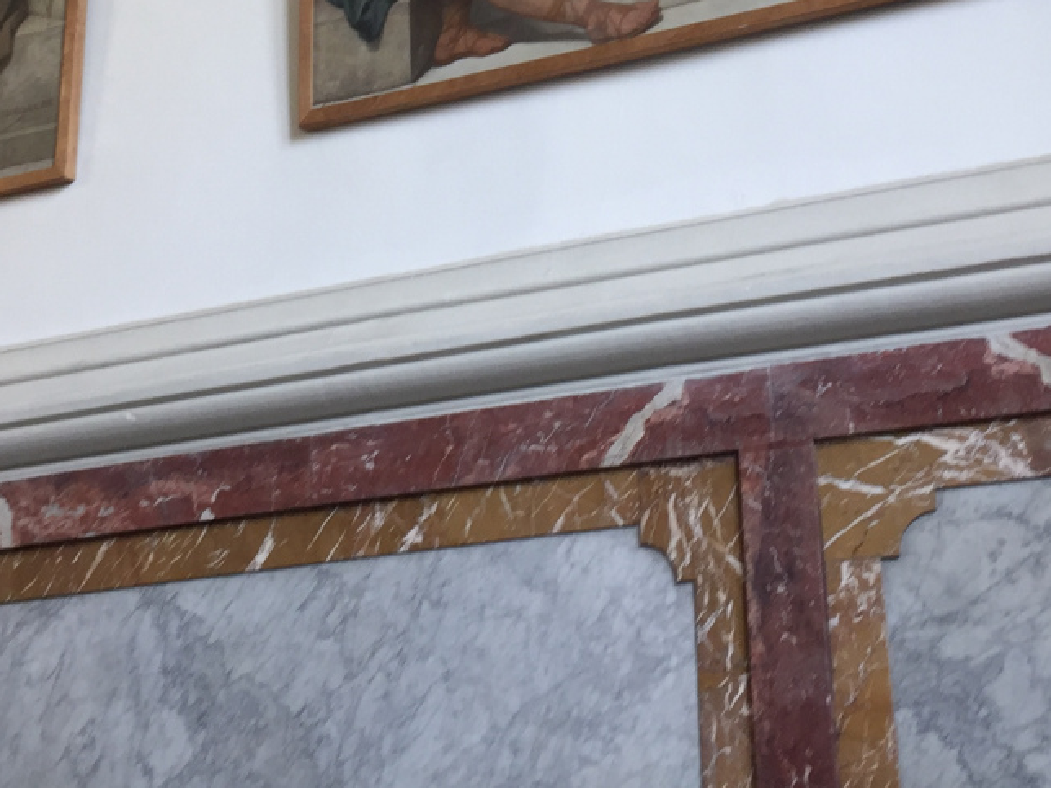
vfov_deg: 19.2
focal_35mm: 72
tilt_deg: +28.3
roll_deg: -0.9
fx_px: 2186
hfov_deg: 27.0
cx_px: 491
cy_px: -175
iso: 32
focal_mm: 4.15
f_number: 2.2
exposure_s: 1/50
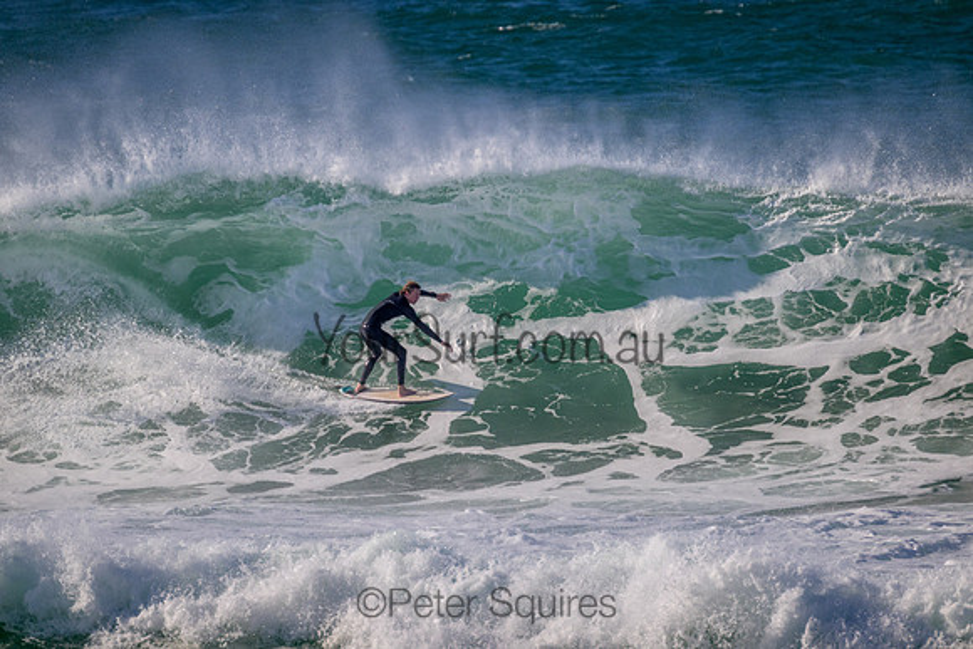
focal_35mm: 800
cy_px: 324
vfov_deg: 1.7
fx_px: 21626
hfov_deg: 2.6
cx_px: 486
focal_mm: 800
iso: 1000
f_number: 11
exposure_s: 1/2000
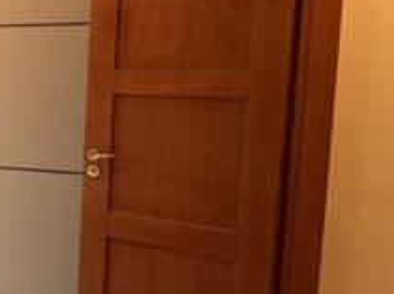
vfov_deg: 30.7
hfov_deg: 27.5
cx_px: -200
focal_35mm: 47
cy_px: 114
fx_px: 534
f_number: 2.2
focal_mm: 2.22
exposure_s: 1/50
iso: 320
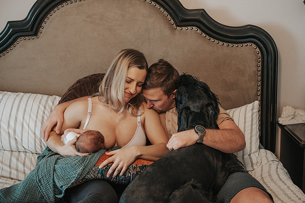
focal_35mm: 38
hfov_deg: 50.9
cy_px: 96
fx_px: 321
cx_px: 160
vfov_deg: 35.2
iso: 1000
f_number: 2.8
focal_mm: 35
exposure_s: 1/250
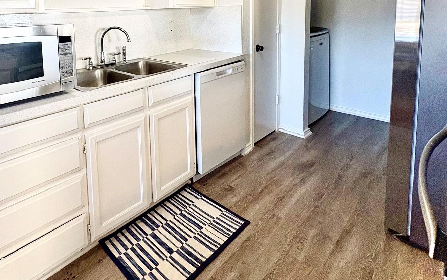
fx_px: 280
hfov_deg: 75.1
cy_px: 34
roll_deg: +2.6
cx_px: 155
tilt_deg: -4.2
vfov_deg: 48.2
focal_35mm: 23
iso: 160
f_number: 2.2
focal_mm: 2.22
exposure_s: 1/120
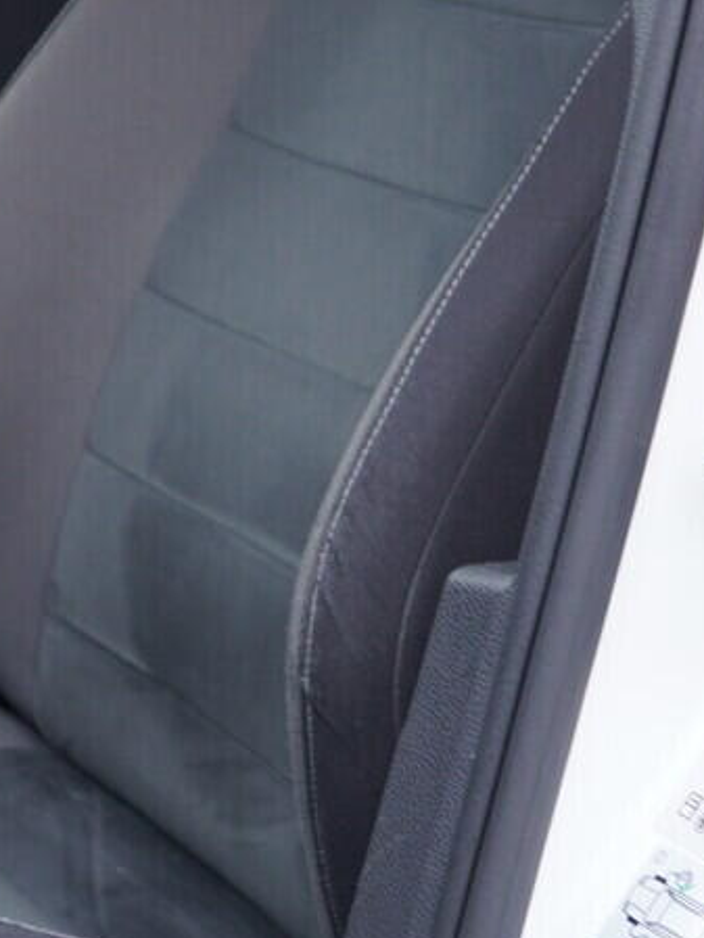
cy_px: 349
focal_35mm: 111
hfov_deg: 12.4
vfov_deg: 17.7
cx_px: -468
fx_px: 3009
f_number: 2.8
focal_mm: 24
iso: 160
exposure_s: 1/40
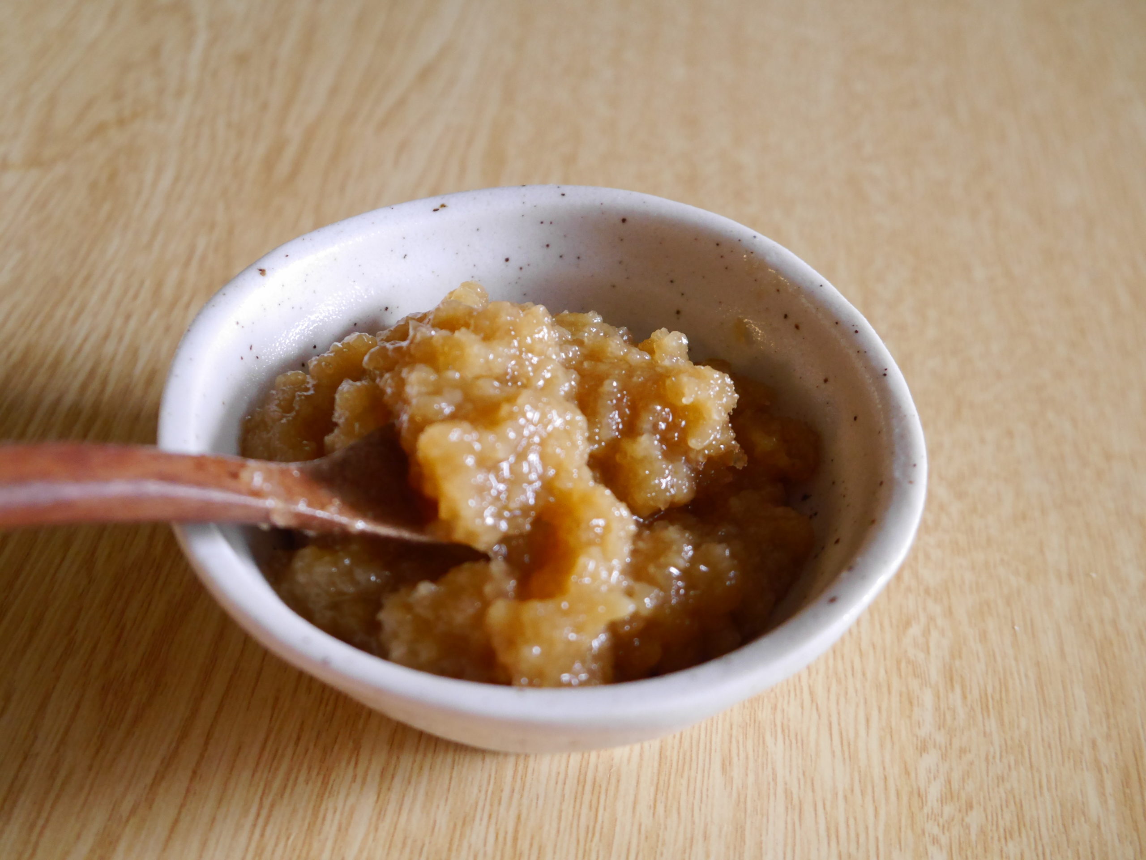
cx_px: 573
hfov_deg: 42.9
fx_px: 1457
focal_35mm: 44
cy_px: 430
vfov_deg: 32.9
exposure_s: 1/60
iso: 1600
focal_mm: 22
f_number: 4.7
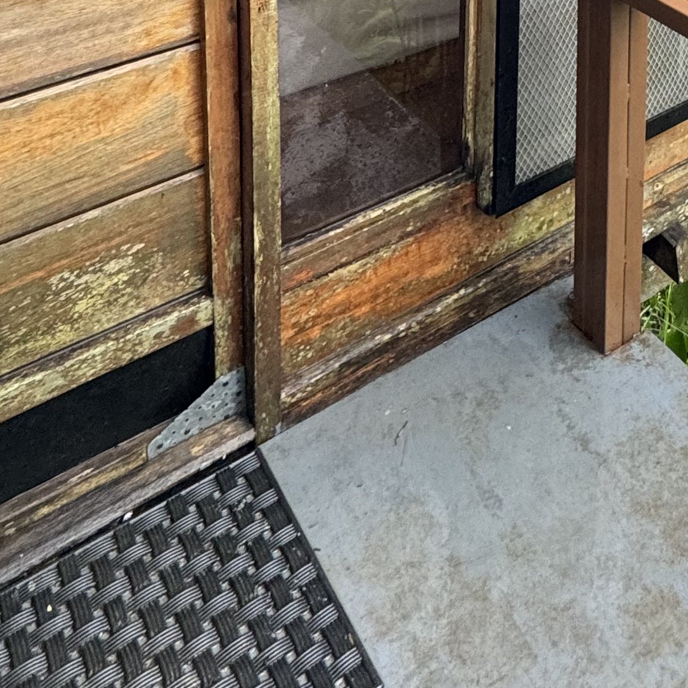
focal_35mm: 46
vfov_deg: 26.6
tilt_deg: -8.2
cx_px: 668
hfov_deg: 34.0
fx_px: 1034
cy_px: -339
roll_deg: -2.8
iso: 200
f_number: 2.2
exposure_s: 1/99
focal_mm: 2.22
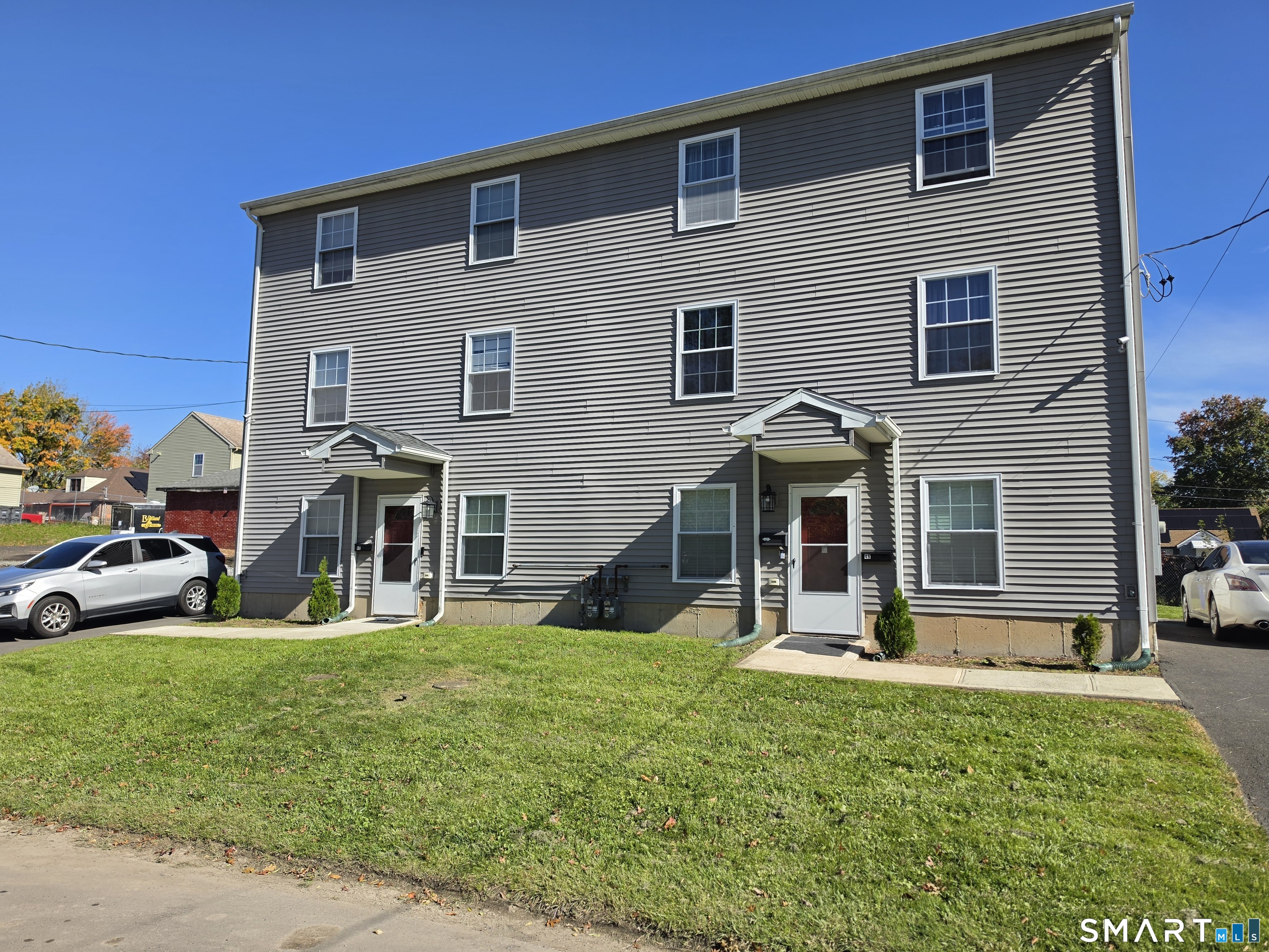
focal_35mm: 23
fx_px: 843
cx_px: 634
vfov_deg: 58.9
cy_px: 476
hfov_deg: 73.9
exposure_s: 1/5775
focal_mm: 6.5
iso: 64
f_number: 1.4
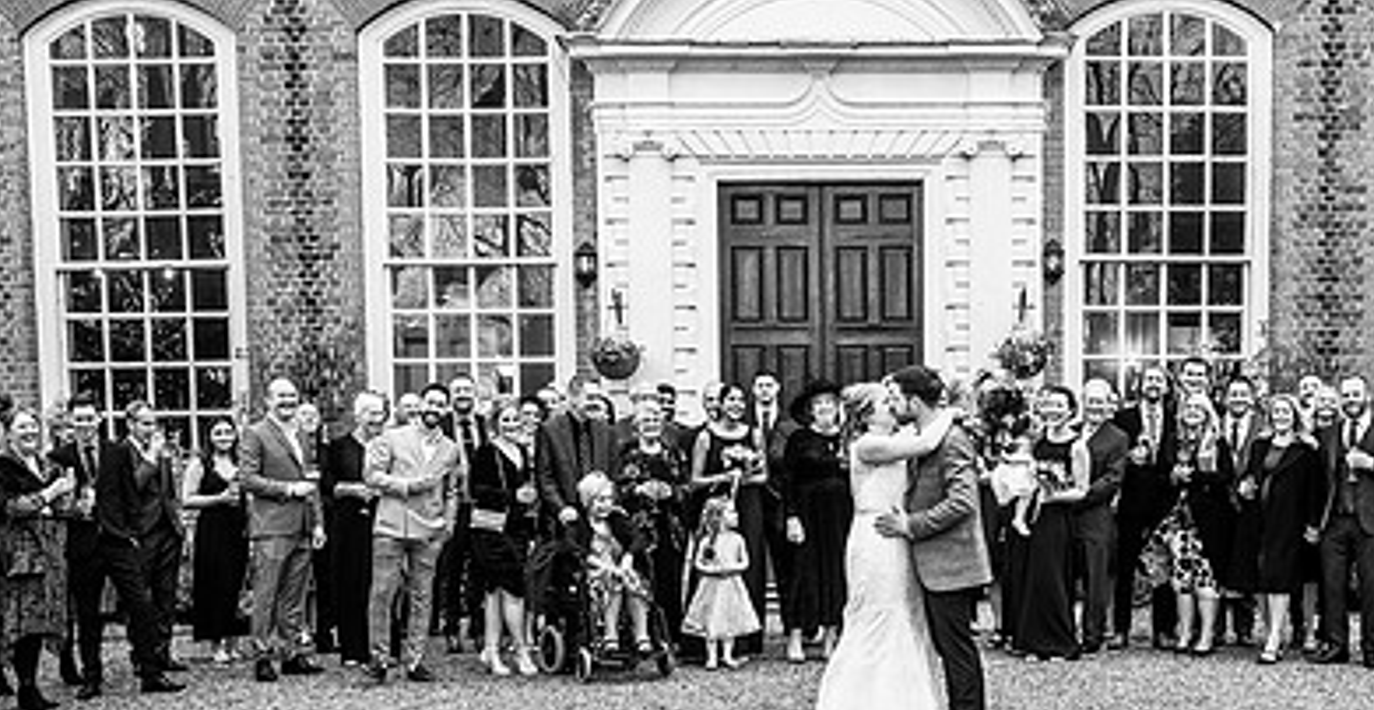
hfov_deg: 36.5
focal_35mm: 58
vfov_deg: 19.1
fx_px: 2073
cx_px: 850
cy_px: 640
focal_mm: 35
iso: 250
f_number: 5.6
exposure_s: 1/80
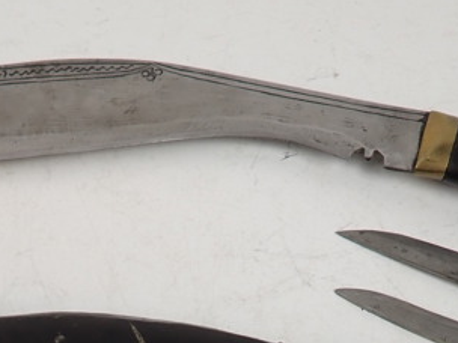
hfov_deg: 37.9
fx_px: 662
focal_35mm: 50
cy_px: 375
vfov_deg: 26.8
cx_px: 164
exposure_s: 1/125
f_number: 2
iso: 160
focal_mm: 3.33
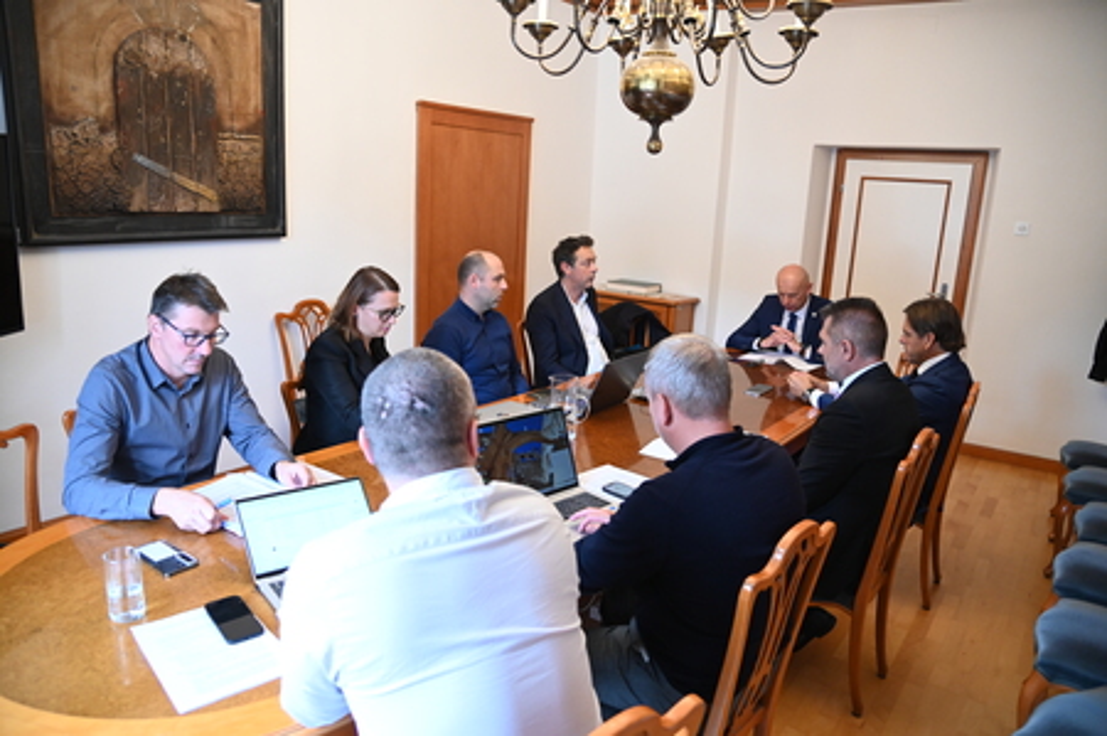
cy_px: 368
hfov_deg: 73.8
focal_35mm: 24
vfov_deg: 53.0
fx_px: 737
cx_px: 554
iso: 2500
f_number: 4
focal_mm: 24
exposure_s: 1/160
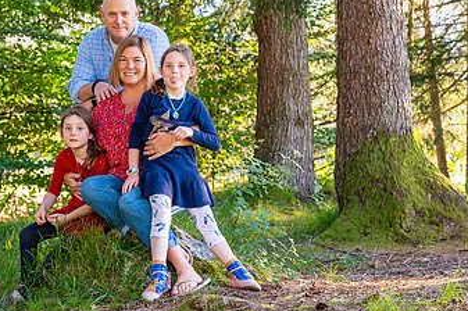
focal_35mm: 93
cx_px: 228
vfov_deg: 14.7
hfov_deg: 21.9
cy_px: 129
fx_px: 1208
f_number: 4
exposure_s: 1/60
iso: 200
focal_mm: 54
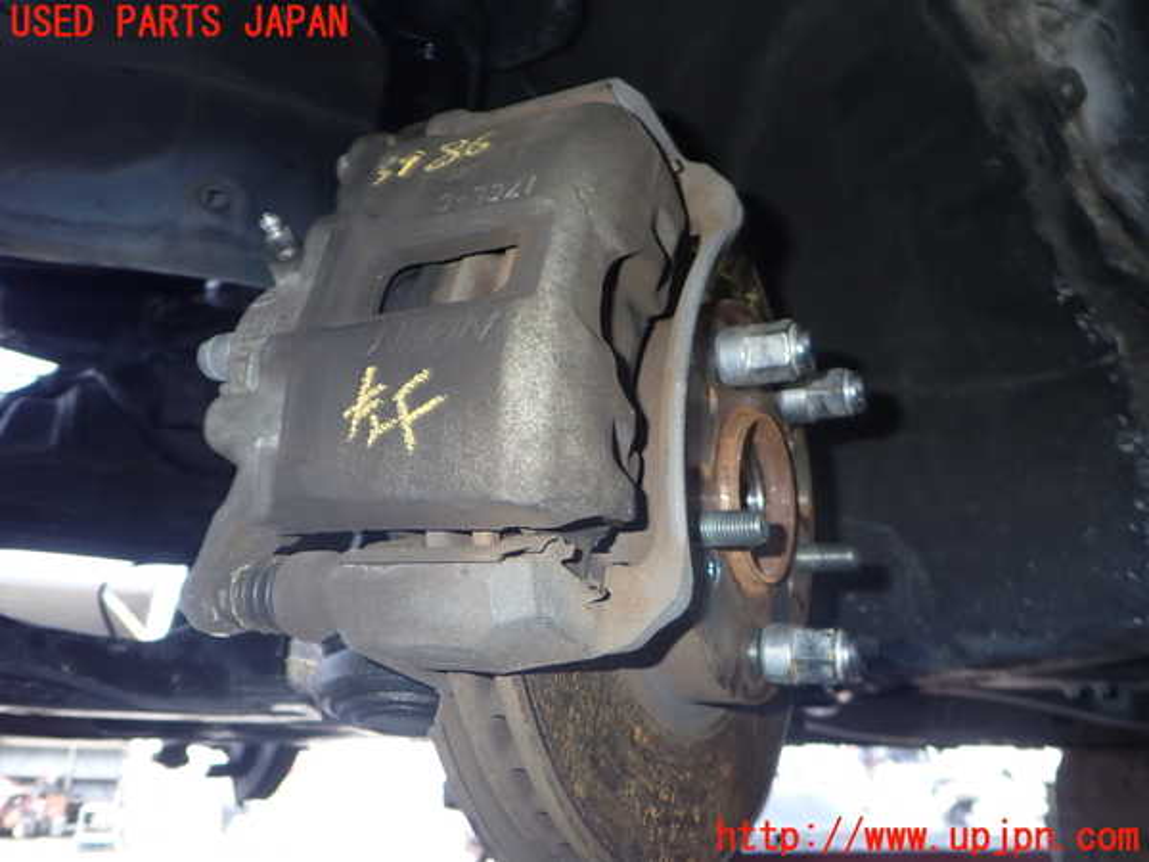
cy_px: 431
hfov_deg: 60.0
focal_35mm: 30
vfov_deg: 46.8
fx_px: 996
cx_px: 574
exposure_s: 1/30
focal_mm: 5.4
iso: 200
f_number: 6.3
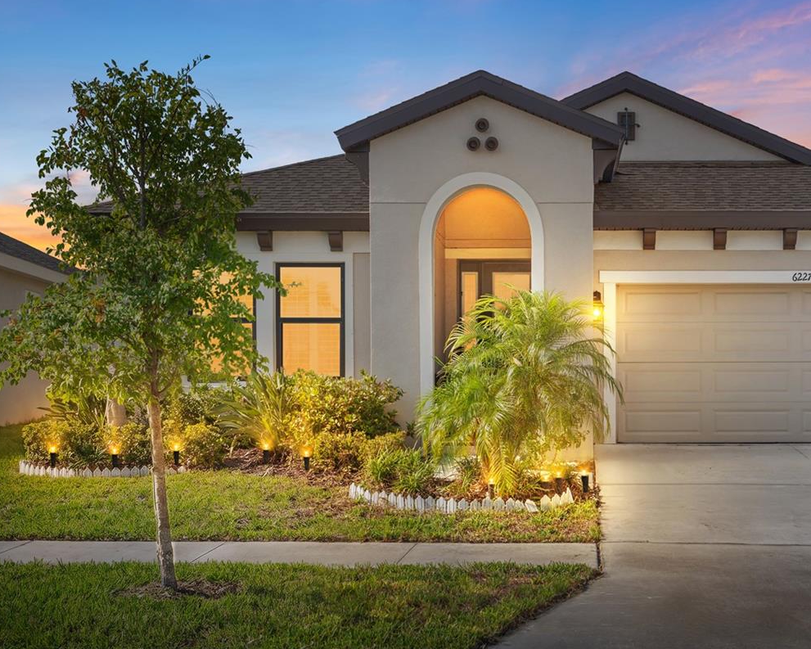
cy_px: 405
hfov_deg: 34.9
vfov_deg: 28.5
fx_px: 1272
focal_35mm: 53
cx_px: 567
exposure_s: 1/400
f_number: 8
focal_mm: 35
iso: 200
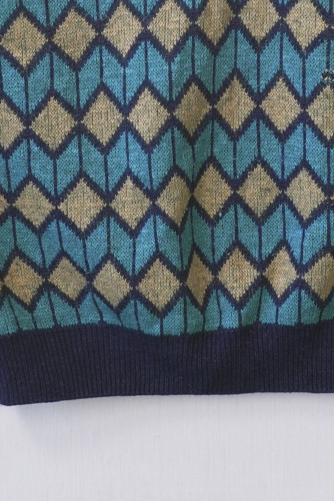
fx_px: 1878
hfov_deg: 10.2
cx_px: 226
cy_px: -10
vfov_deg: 14.9
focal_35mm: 135
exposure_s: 1/60
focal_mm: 32
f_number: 6.3
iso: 320
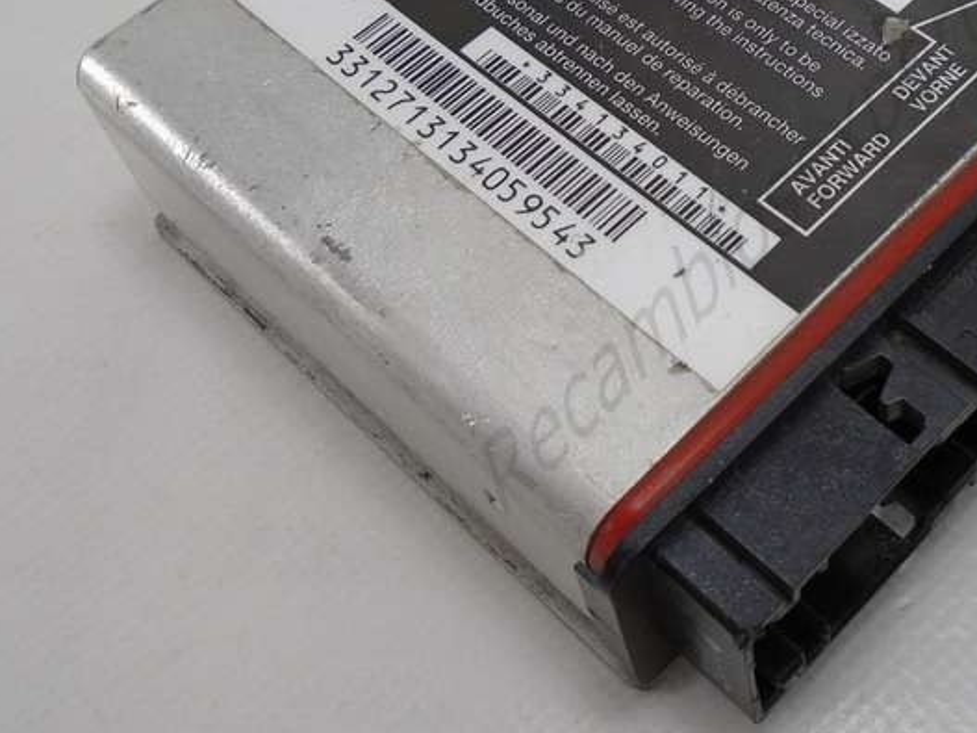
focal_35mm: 54
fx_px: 1524
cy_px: 193
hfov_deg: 34.4
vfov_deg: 26.7
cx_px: 792
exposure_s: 1/125
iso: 100
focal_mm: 4.6
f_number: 3.2
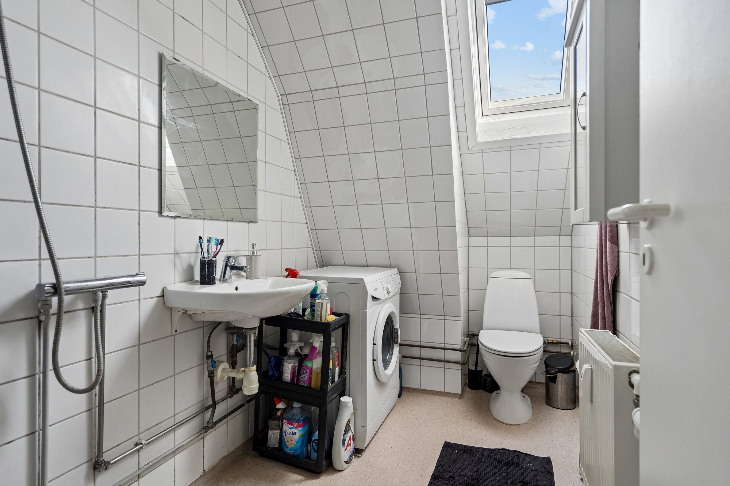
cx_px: 365
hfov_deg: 86.9
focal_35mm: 19
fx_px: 385
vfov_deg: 64.5
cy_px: 243
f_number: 4
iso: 400
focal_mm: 19
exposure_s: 1/160
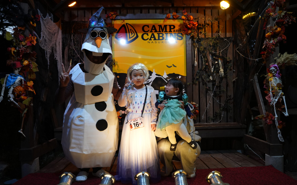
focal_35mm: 27
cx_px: 148
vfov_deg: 46.0
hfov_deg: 68.4
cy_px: 100
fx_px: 219
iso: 2500
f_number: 3.2
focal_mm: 26
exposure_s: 1/250
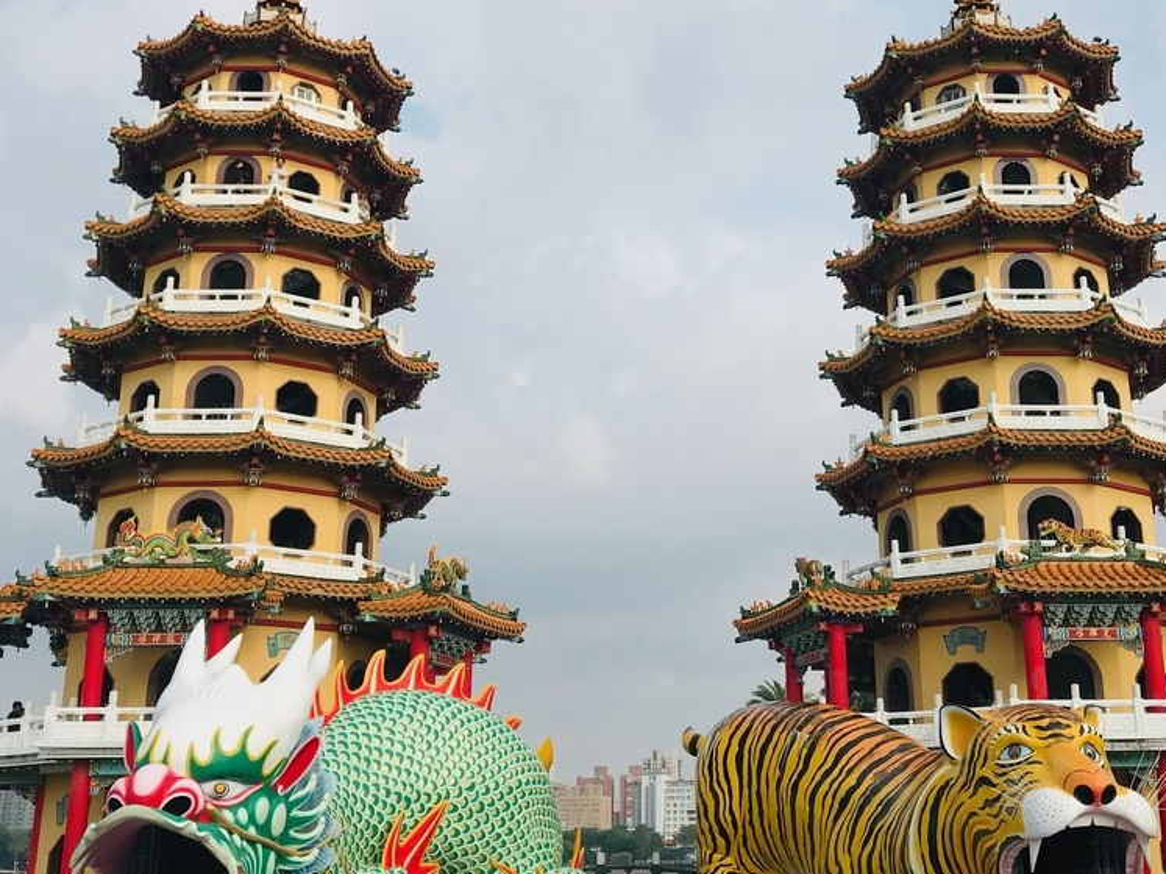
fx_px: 1516
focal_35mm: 45
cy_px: 364
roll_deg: +0.1
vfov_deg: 32.1
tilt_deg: +18.1
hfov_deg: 41.9
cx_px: 687
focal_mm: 3.99
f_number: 1.8
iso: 20
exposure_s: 1/3096
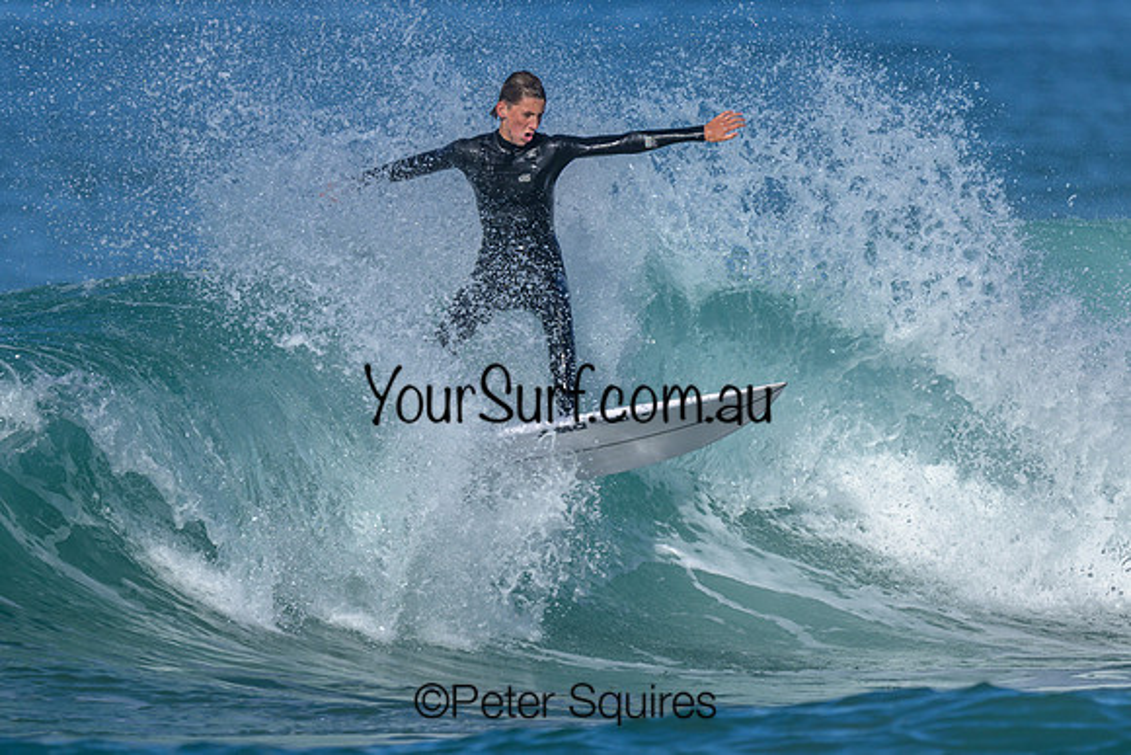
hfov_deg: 1.9
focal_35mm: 1101
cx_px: 442
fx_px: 34581
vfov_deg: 1.3
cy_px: 519
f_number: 6.3
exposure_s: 1/2000
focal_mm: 800
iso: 200
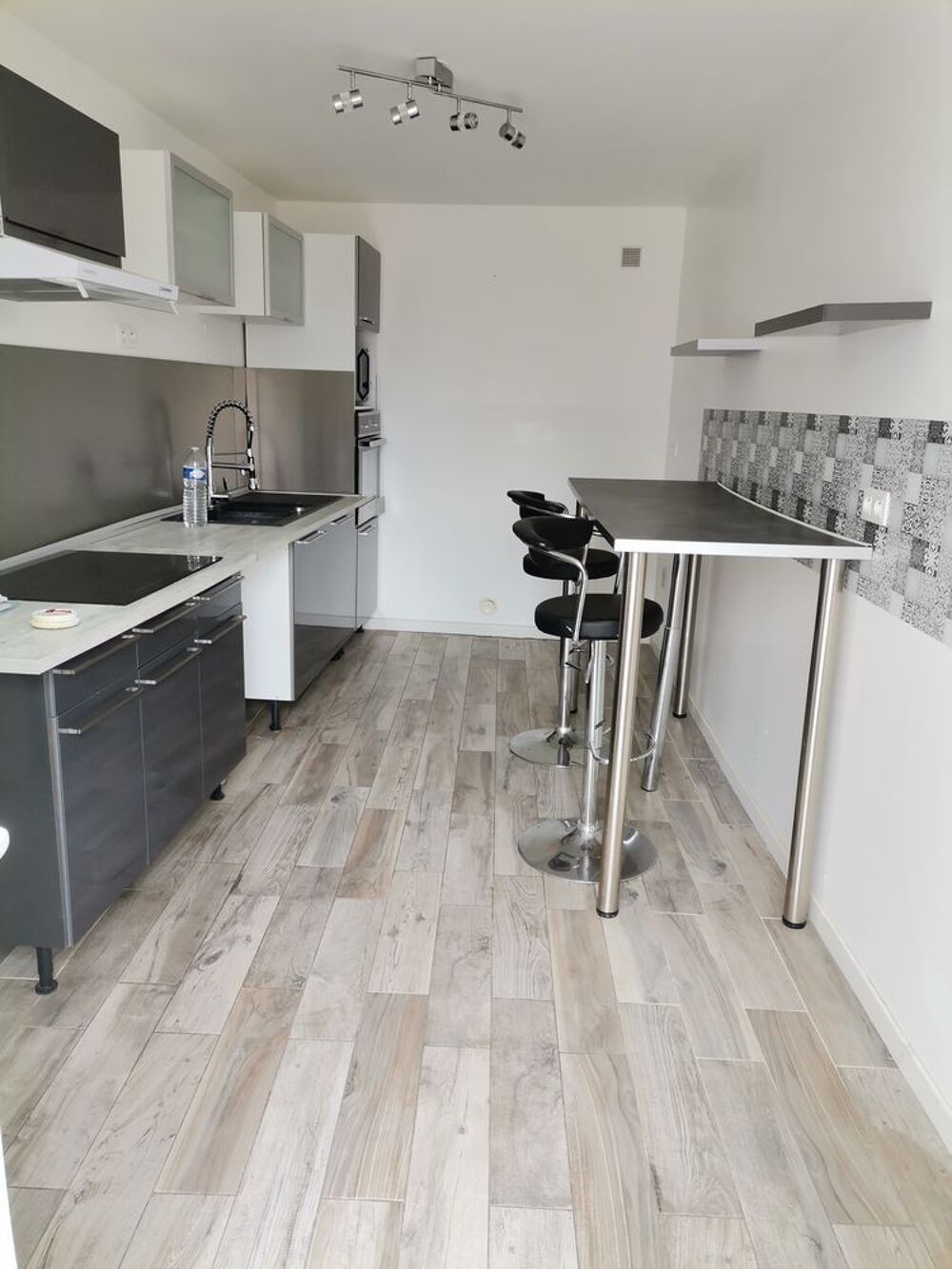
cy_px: 634
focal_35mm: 26
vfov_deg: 67.3
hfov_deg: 53.1
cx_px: 476
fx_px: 953
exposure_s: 1/100
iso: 125
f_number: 1.8
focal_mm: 4.75
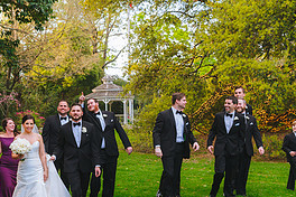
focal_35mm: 62
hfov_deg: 31.7
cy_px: 153
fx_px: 510
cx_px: 66
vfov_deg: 21.7
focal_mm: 26
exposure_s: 1/320
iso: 1000
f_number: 3.5
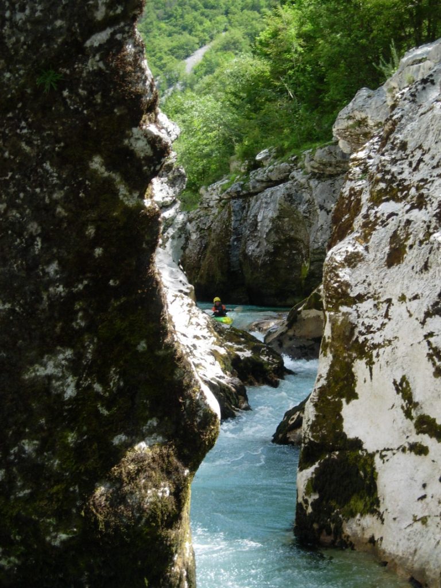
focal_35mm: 72
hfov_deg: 20.4
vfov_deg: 27.0
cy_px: 294
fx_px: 1223
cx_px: 220
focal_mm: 14.9
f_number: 3.7
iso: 79
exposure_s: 1/279
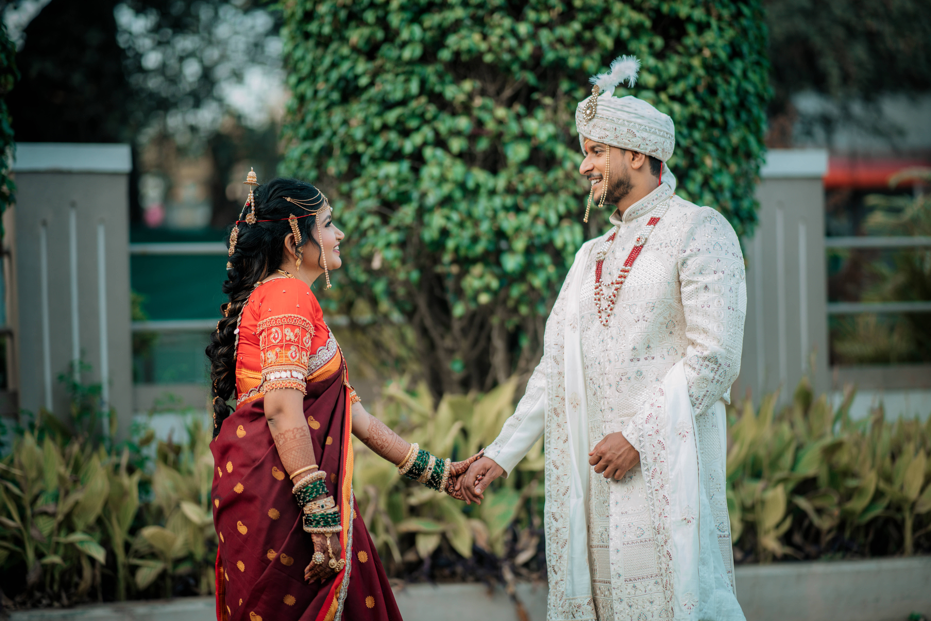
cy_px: 310
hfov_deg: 23.9
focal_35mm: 85
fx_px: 2198
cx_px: 466
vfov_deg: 16.1
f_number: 1.4
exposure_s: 1/250
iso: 80
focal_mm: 85
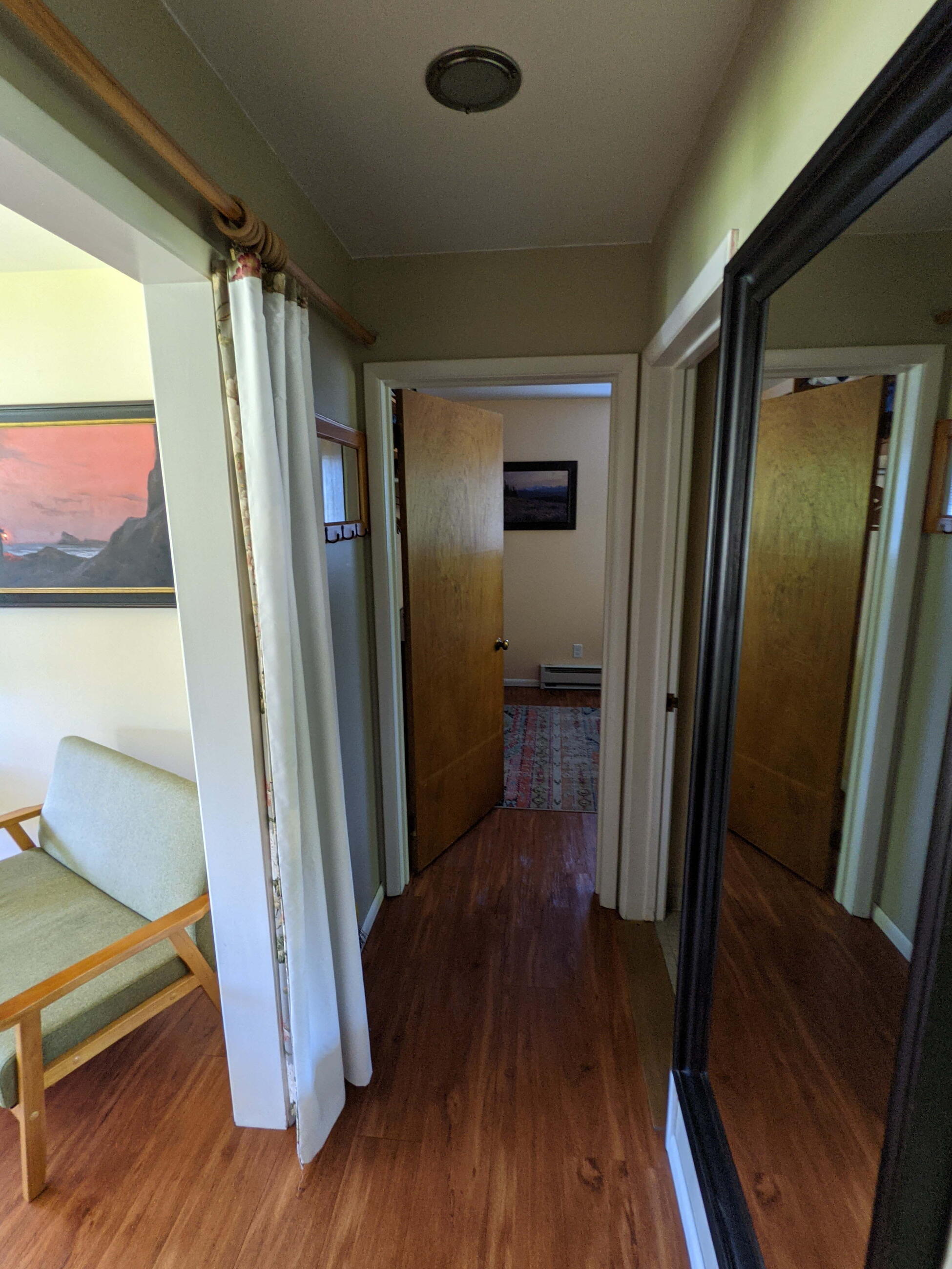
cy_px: 634
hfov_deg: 78.1
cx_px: 476
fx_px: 587
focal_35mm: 16
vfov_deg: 94.5
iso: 191
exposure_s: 1/23.8
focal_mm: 2.22
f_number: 2.2
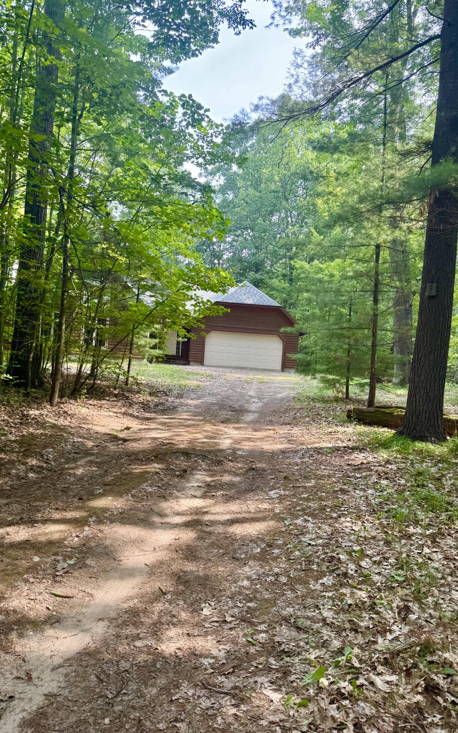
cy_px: 373
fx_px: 519
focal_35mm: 26
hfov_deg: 47.6
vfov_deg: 70.4
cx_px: 218
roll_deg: +0.1
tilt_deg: +3.3
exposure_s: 1/244
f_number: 1.78
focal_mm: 6.76
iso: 64
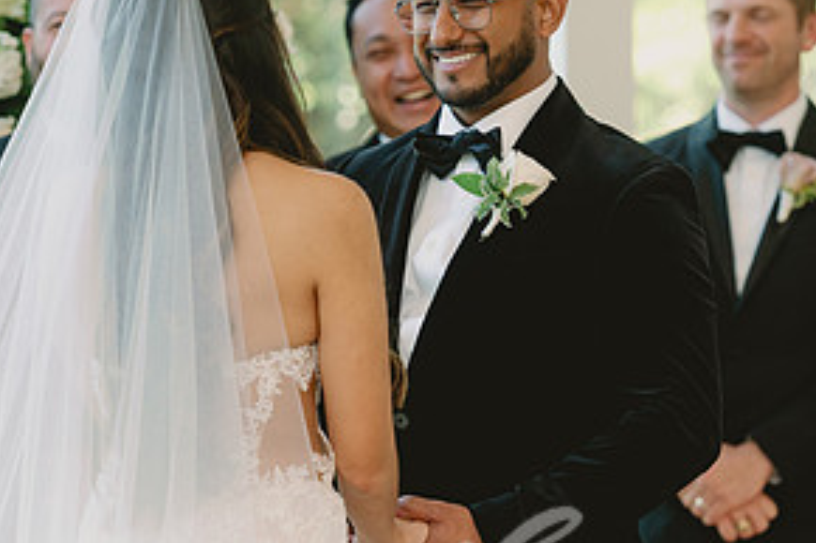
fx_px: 6569
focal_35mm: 290
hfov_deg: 7.1
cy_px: 349
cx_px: 419
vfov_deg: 4.7
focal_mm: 145
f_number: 2.8
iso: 640
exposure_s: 1/200
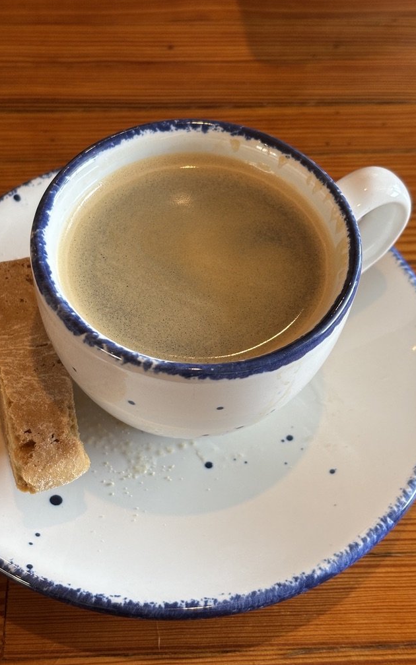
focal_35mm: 56
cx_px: 176
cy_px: 328
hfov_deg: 23.1
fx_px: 1016
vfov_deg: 36.3
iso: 80
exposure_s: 1/60
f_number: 1.6
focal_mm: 5.96
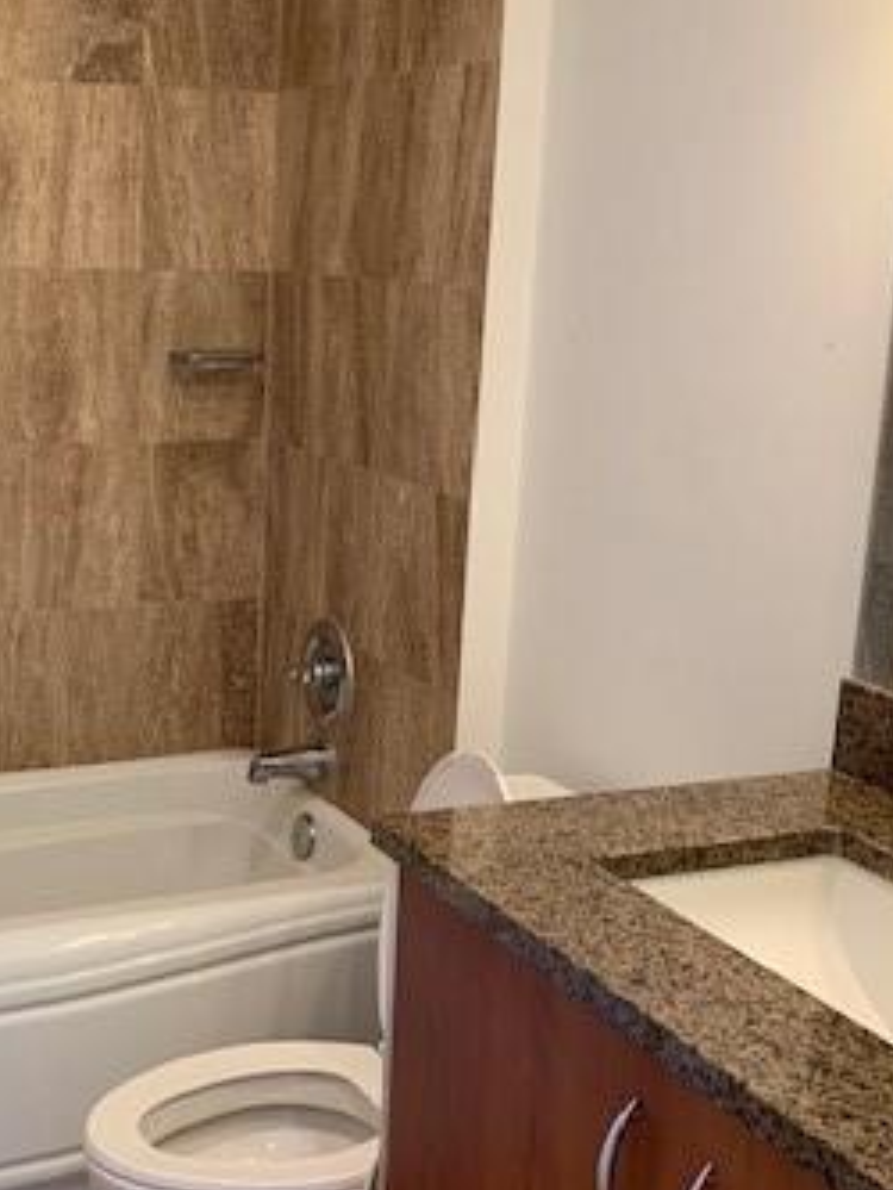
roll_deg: -0.9
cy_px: 658
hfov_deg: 28.6
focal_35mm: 50
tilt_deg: -14.1
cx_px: 193
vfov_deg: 38.1
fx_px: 1719
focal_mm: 4.25
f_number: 1.8
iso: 125
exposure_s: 1/60
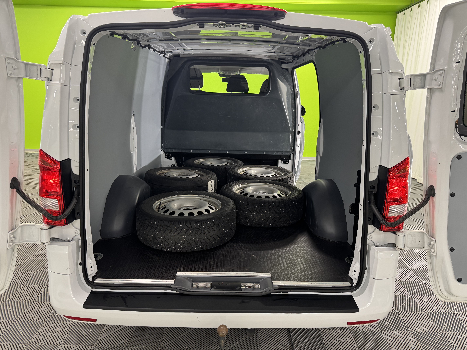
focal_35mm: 24
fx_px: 324
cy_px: 175
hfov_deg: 71.6
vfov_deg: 56.8
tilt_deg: -14.6
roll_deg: -1.5
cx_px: 234
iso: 200
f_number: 1.78
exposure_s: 1/50
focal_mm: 6.76
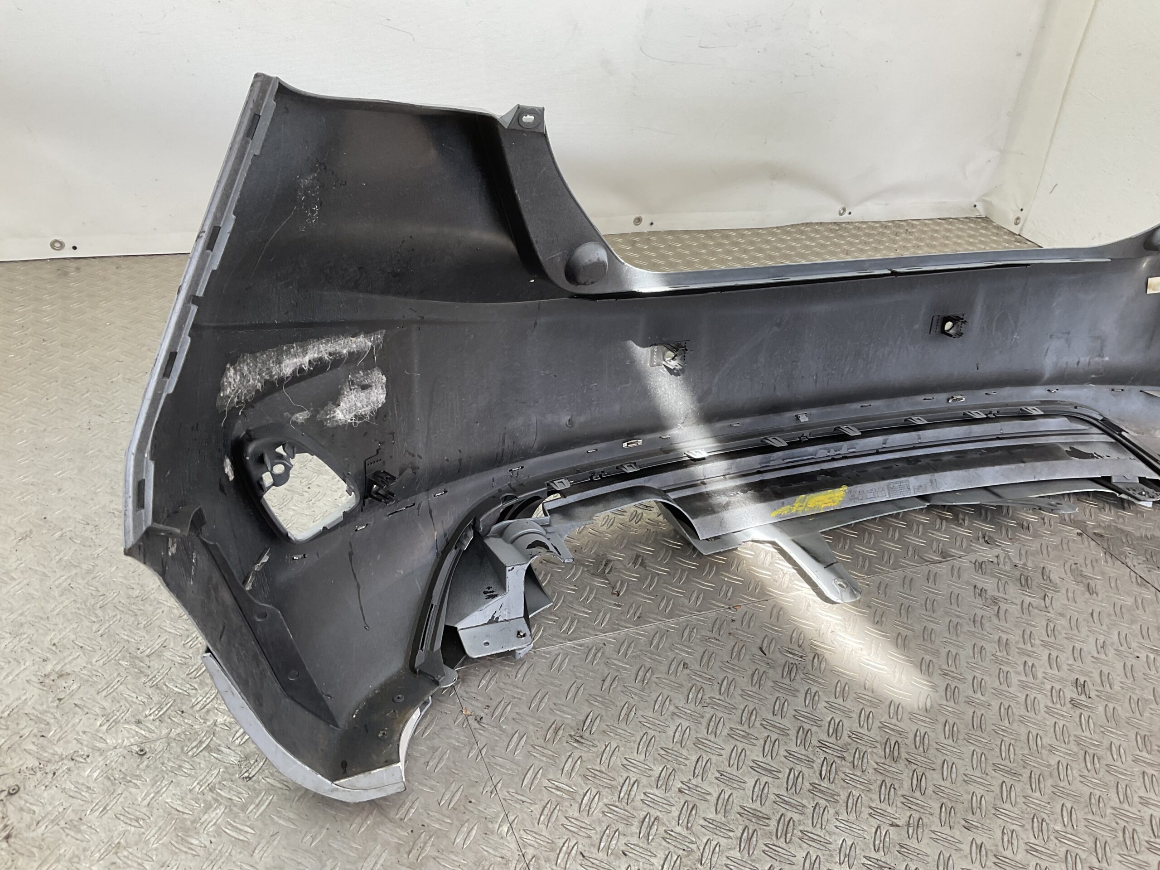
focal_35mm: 29
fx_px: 972
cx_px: 580
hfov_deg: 61.7
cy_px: 435
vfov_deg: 48.2
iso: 25
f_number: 1.8
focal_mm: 3
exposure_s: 1/120
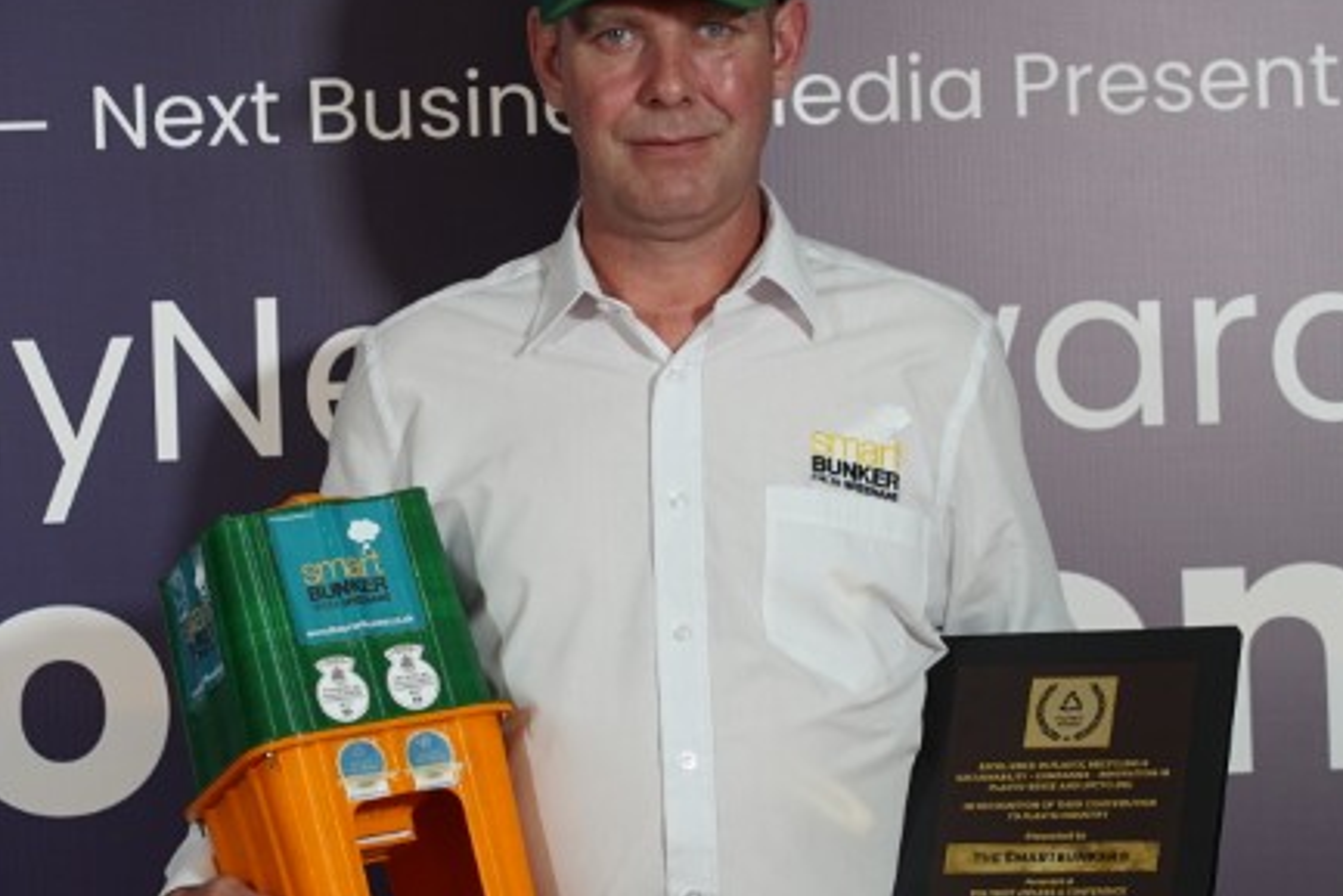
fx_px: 5262
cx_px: 467
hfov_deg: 14.5
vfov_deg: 9.7
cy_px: 453
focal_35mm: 141
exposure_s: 1/160
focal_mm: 85
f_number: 4
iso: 1000
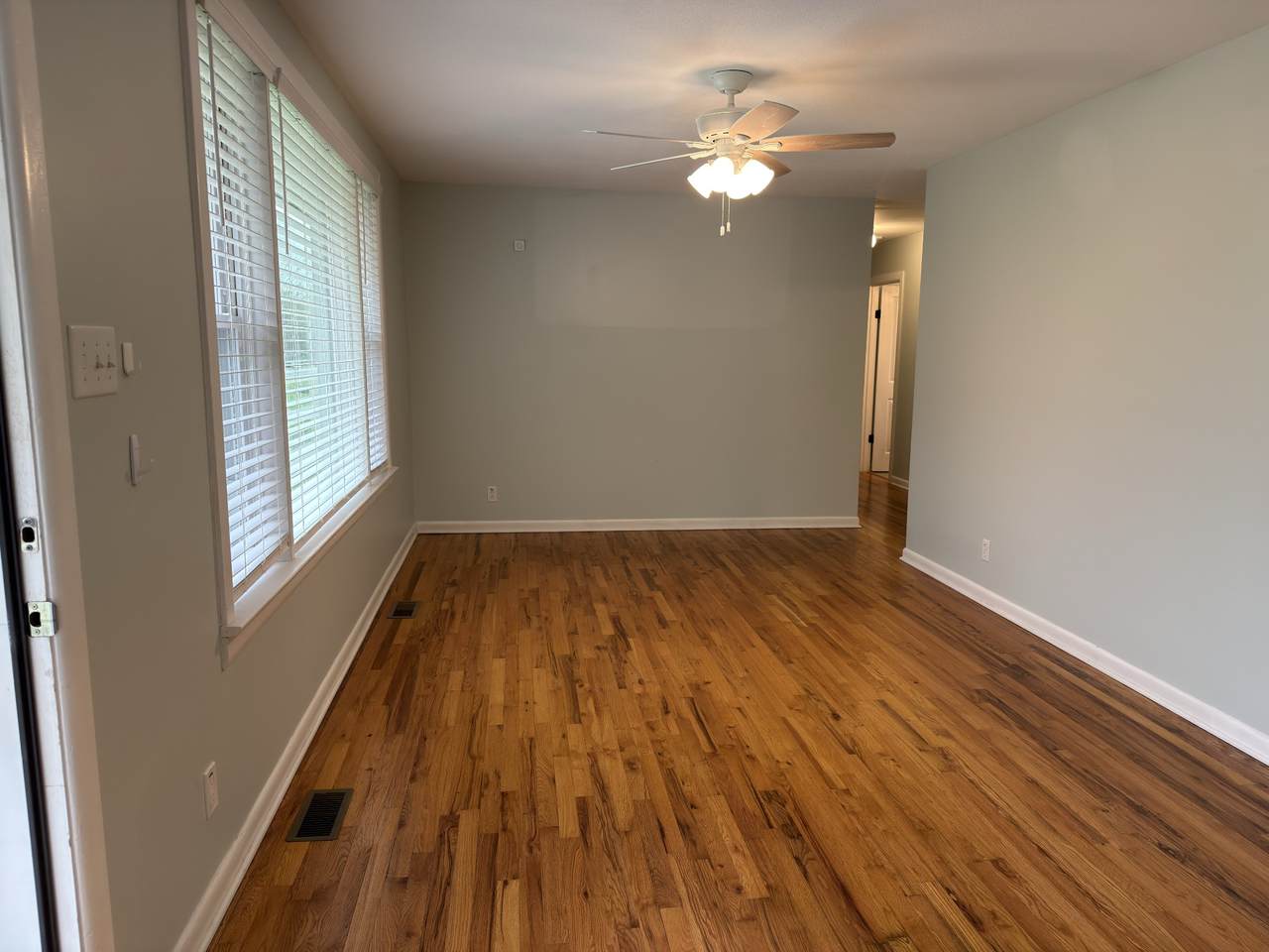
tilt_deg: -8.7
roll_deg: +0.1
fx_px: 880
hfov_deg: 71.6
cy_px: 476
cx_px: 634
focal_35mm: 24
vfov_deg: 56.8
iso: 160
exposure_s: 1/120
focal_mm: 6.76
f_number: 1.78
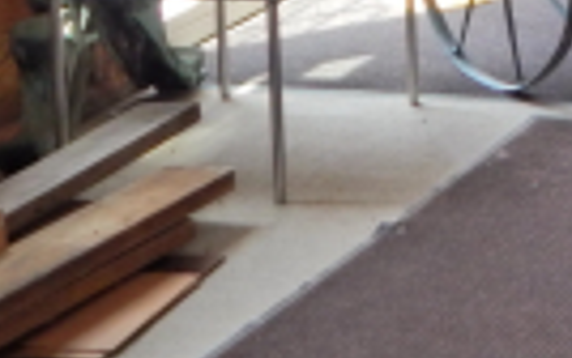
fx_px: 1810
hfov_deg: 15.9
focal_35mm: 116
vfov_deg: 10.4
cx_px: 954
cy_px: -375
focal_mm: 4
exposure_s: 1/40
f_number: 3
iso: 125
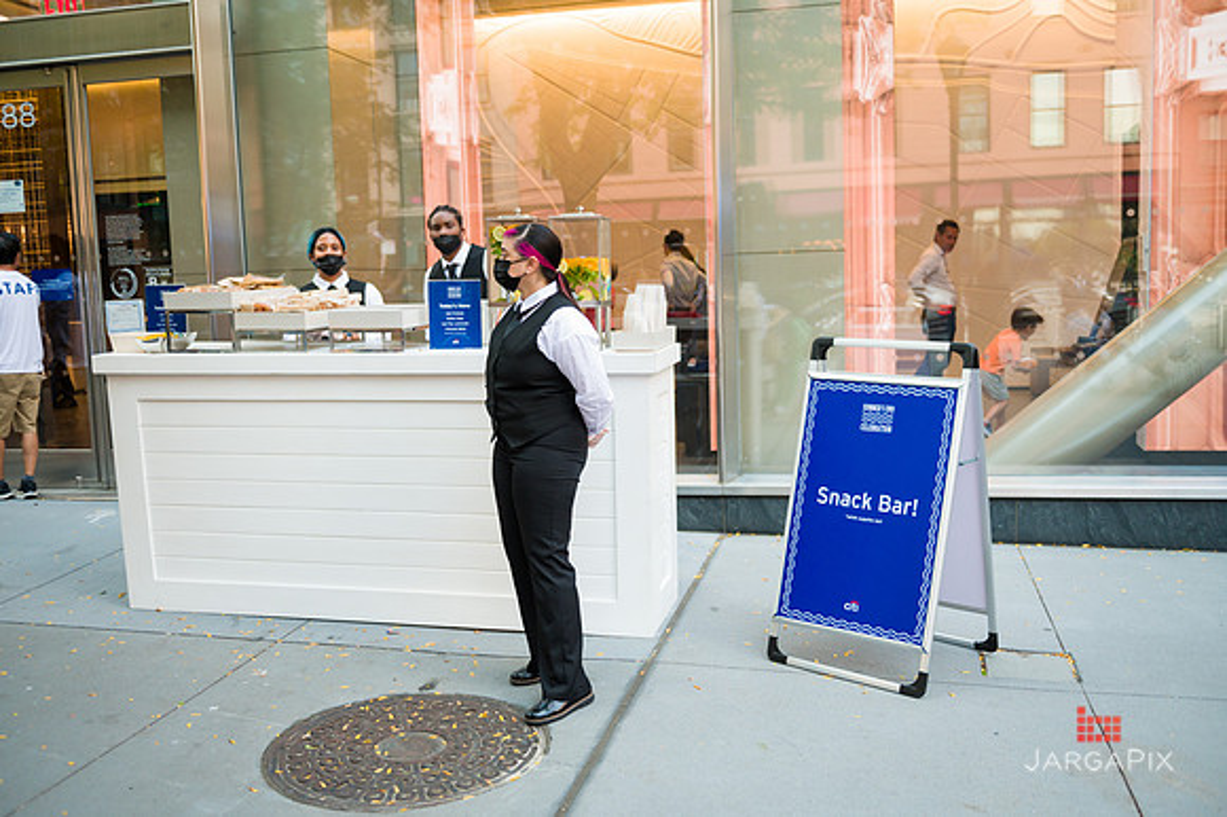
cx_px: 614
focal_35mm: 34
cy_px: 408
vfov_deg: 38.8
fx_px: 1158
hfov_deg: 55.8
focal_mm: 34
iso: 800
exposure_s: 1/500
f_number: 3.2
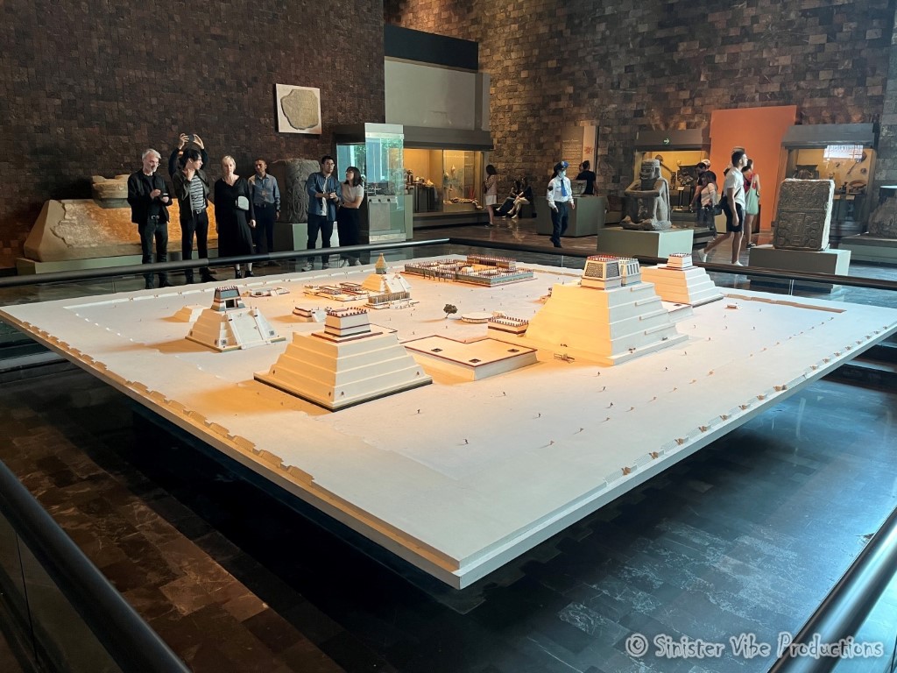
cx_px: 448
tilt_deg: -13.5
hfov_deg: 67.3
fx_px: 674
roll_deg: -0.4
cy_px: 336
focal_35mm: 26
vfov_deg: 53.1
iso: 100
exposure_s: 1/60
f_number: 1.6
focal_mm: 5.1
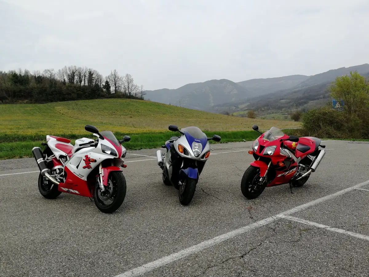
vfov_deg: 51.4
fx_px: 288
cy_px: 138
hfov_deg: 65.3
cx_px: 184
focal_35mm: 27
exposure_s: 1/875
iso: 50
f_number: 4
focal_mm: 3.95
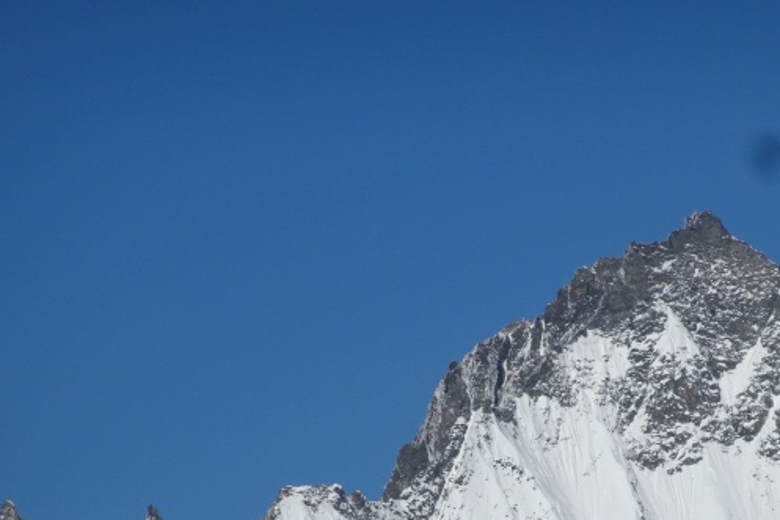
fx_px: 13277
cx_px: 626
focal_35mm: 613
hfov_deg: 3.4
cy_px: 452
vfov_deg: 2.2
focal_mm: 62.47
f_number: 6.3
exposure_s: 1/1600
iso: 80
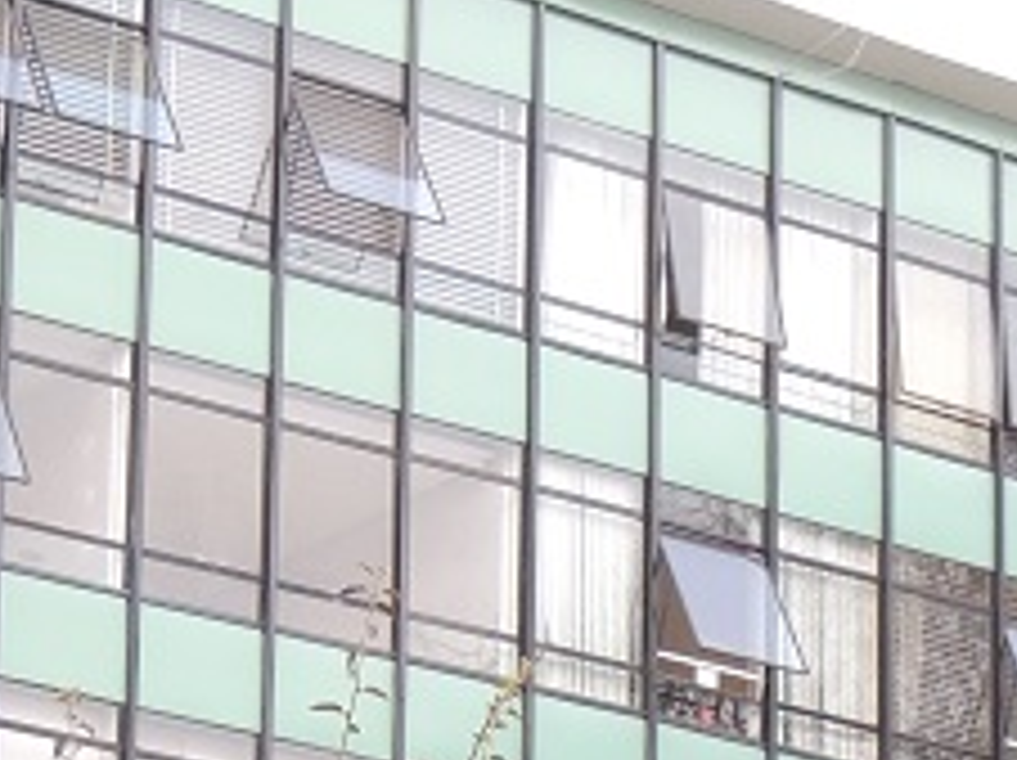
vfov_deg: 7.5
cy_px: 1255
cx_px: 518
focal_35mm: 192
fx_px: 5635
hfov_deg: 10.3
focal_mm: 8.3
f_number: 3.5
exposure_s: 1/50
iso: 180
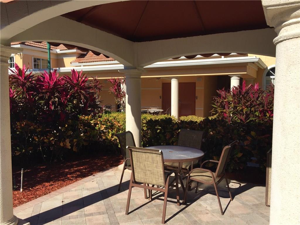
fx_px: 251
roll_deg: +0.3
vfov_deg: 48.2
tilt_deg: -4.1
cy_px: 112
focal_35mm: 29
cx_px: 150
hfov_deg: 61.7
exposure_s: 1/1980
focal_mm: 4.15
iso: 32
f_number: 2.2
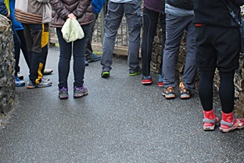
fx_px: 523
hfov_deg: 26.2
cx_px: 97
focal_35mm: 77
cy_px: 5
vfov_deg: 17.4
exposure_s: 1/80
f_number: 5.6
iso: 400
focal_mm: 20
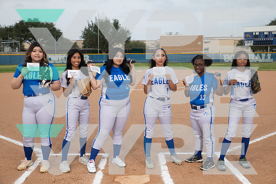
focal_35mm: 46
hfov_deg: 42.7
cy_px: 92
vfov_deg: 29.3
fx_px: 353
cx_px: 138
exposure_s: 1/400
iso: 200
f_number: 6.3
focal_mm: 46
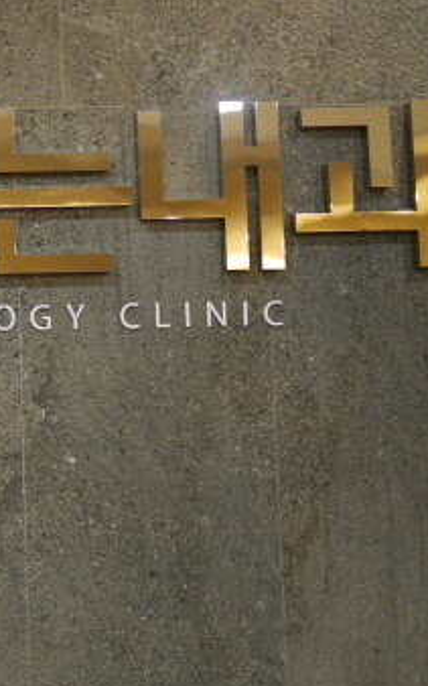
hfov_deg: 12.0
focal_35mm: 103
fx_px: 1924
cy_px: 251
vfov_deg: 20.2
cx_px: -247
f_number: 1.7
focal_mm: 20
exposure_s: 1/50
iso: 100
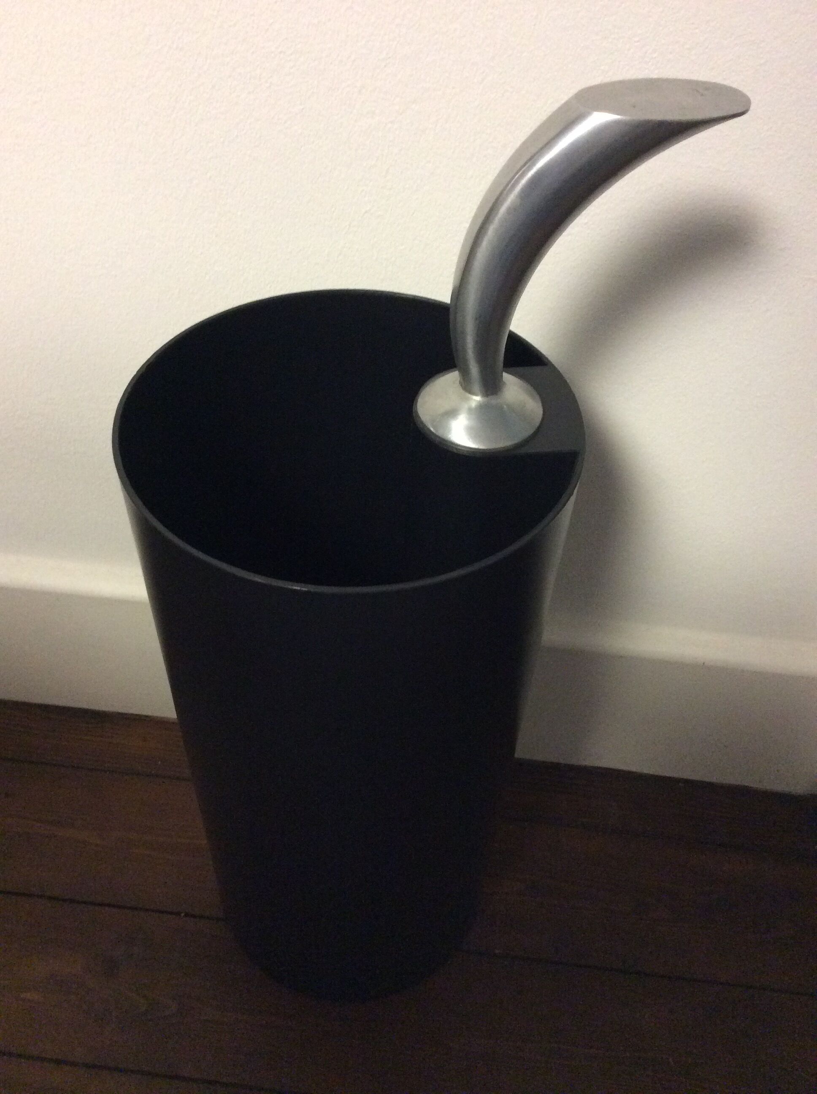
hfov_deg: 44.1
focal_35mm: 32
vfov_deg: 56.9
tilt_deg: -46.4
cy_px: 547
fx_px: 1010
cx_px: 408
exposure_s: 1/20
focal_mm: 3.3
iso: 320
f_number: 2.4
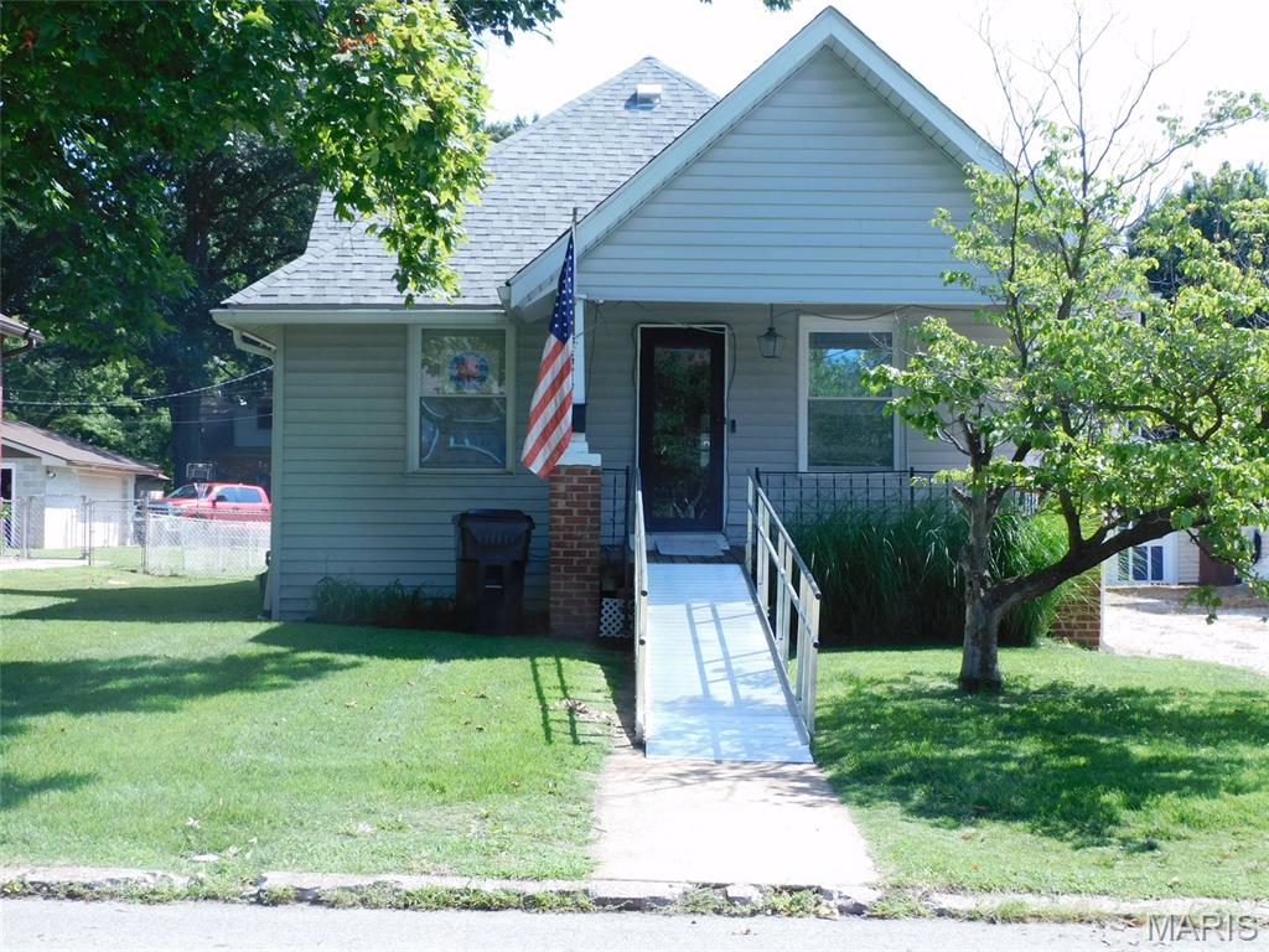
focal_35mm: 50
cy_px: 476
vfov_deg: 29.1
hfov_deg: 38.2
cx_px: 634
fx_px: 1833
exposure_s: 1/320
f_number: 4
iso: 125
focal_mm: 9
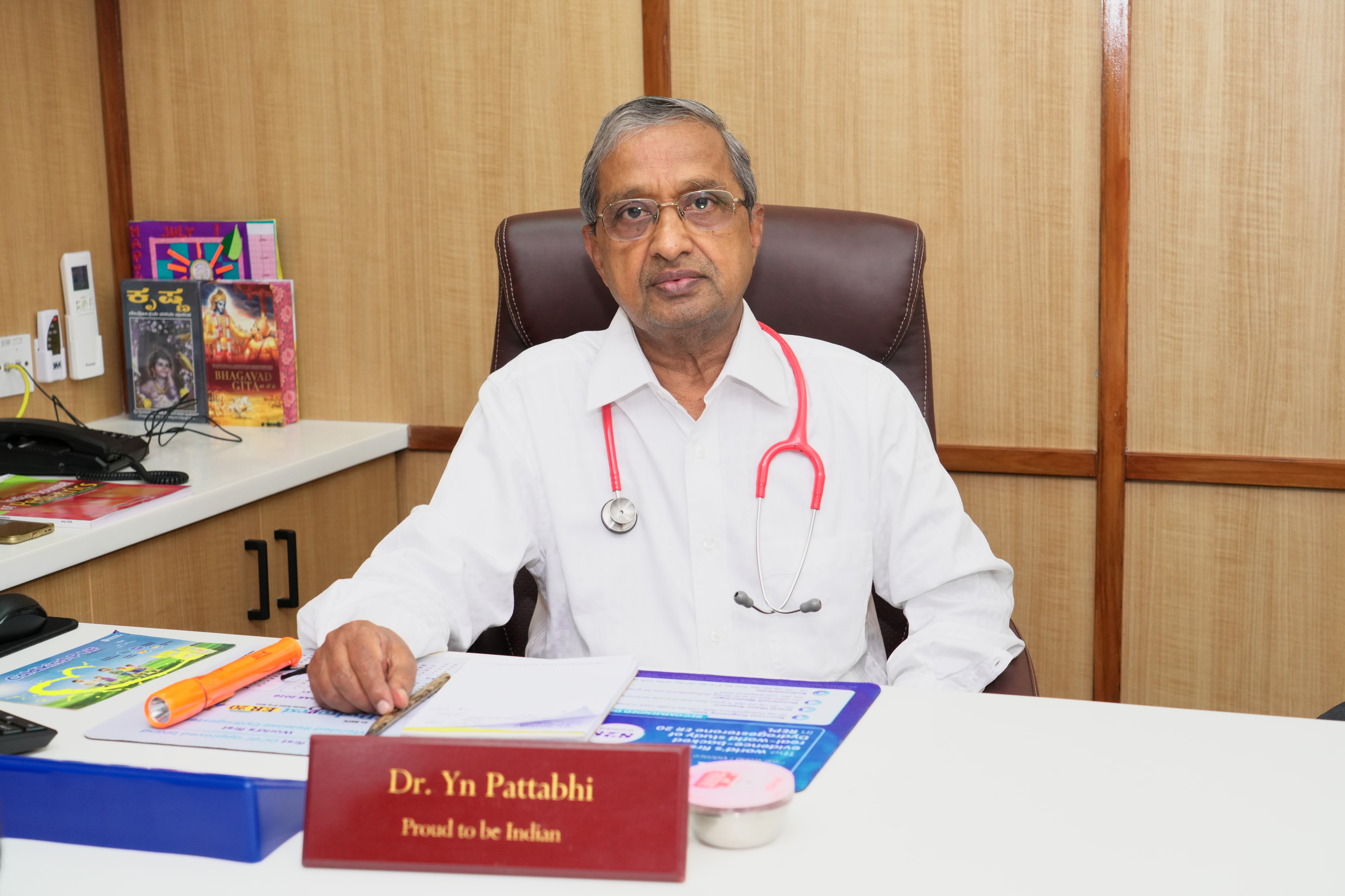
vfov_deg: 25.1
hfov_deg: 36.9
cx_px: 672
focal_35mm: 54
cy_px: 448
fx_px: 2017
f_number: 6.3
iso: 800
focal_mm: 54
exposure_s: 1/125
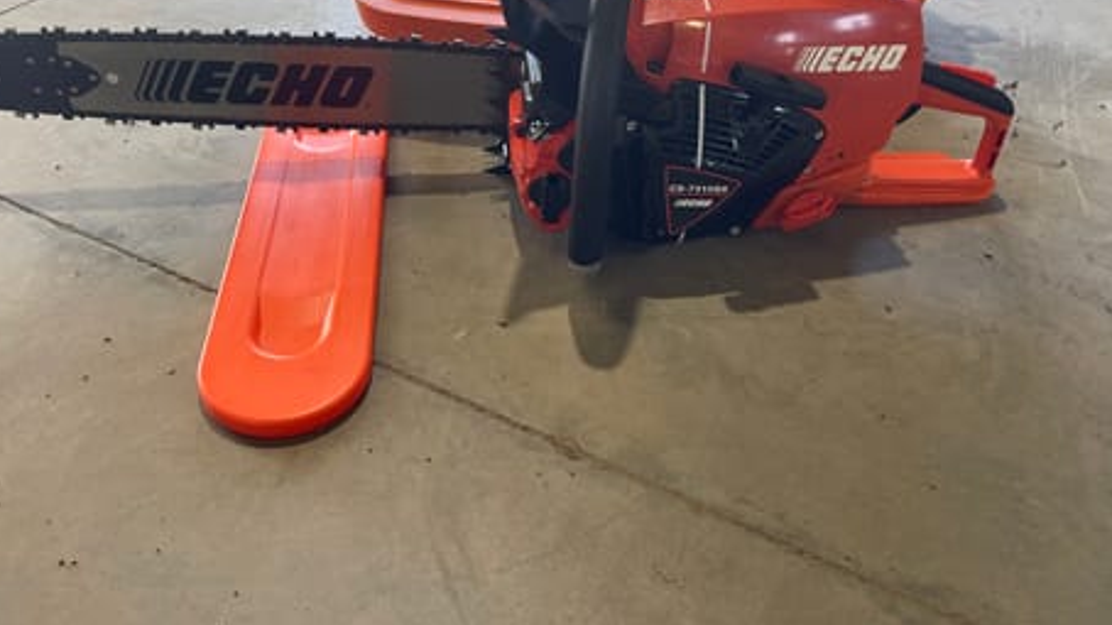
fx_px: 884
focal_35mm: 30
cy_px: 188
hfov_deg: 64.3
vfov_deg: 38.3
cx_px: 534
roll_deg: -0.5
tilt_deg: -35.7
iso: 100
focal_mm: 5.1
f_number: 1.6
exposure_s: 1/121
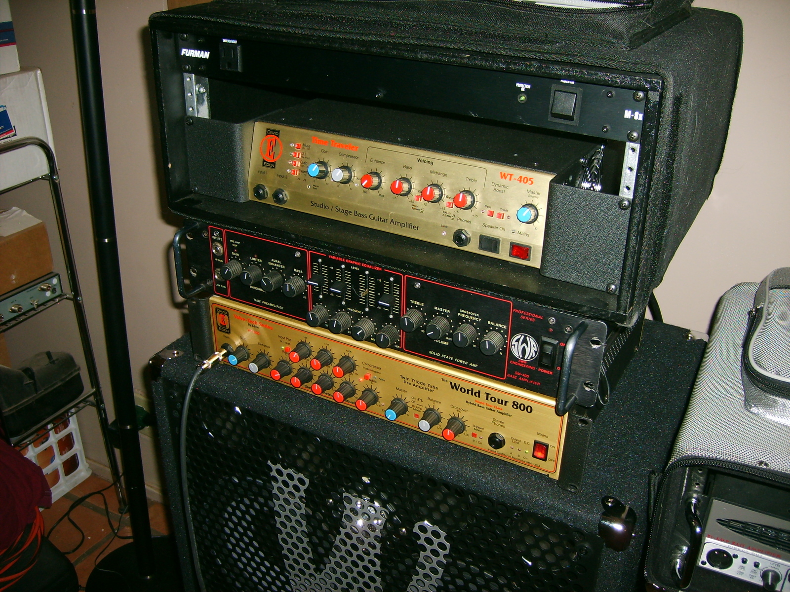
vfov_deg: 40.7
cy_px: 296
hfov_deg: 52.6
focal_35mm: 35
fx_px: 799
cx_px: 395
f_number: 2.8
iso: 100
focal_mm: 5.8
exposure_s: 1/30
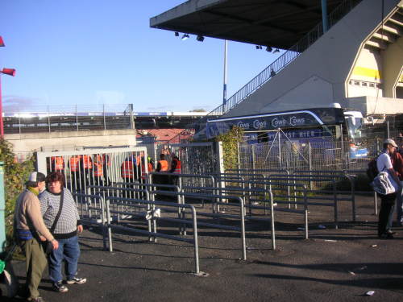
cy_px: 151
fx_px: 431
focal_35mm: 37
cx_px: 202
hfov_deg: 50.1
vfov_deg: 38.7
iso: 50
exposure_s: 1/750
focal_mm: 6.1
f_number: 2.8
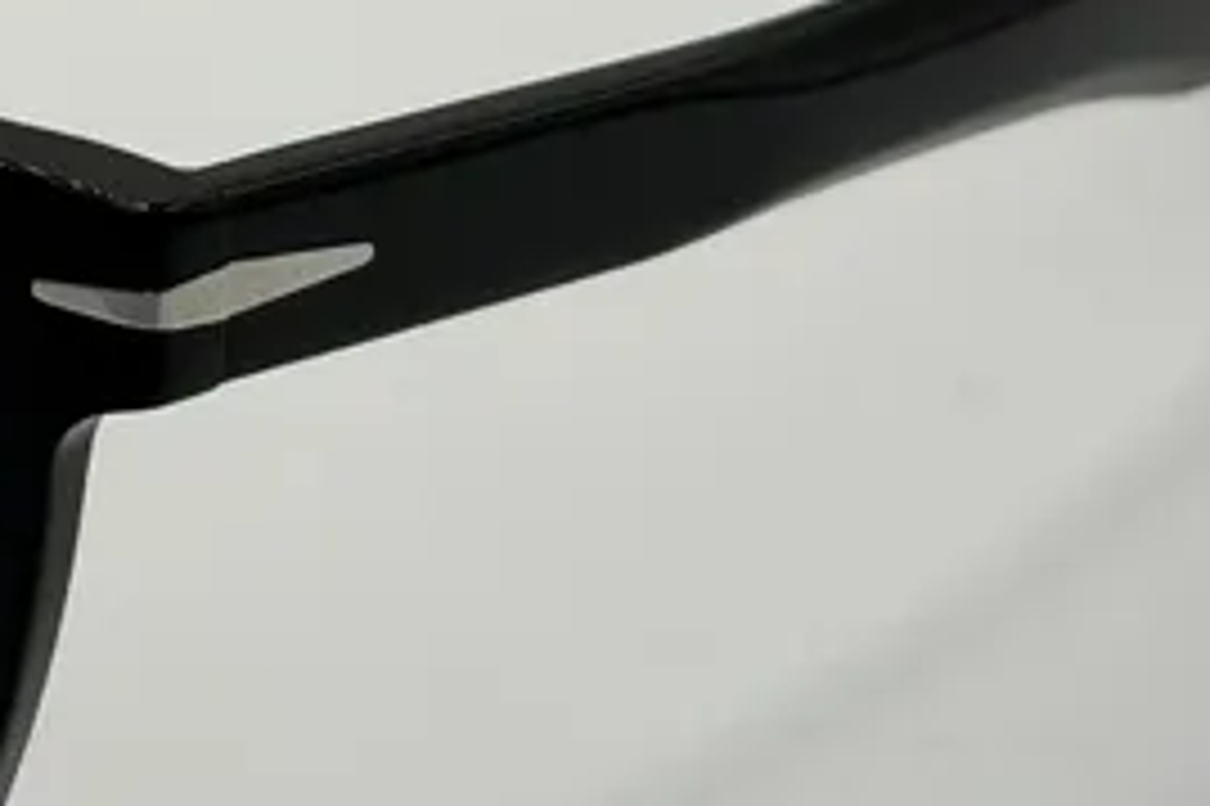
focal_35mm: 190
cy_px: -90
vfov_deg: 7.2
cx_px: -364
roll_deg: -0.3
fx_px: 6382
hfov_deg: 10.6
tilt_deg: -21.9
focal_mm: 6.76
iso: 64
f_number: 1.78
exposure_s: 1/466
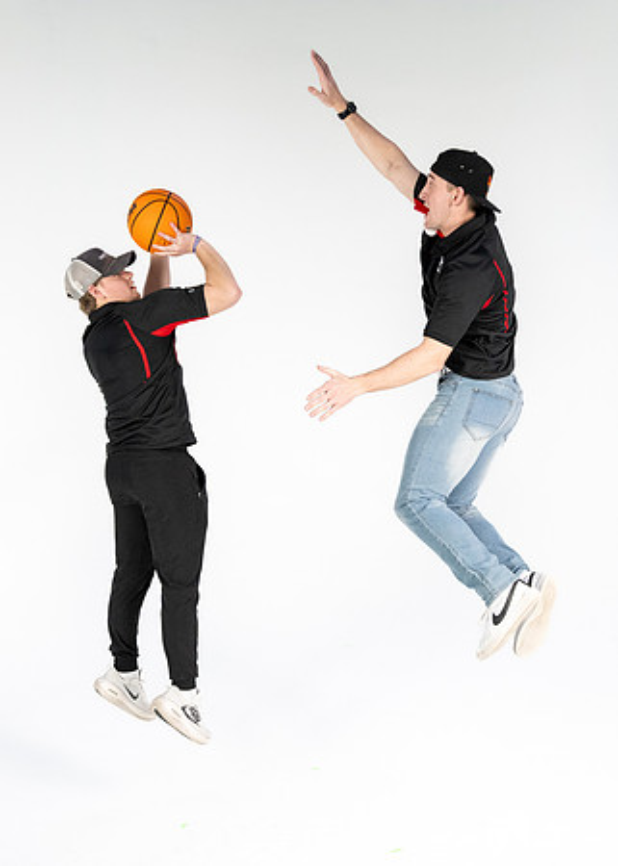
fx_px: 907
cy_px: 454
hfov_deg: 37.6
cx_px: 327
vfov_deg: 51.0
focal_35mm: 37
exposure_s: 1/500
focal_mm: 24
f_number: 3.5
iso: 1250
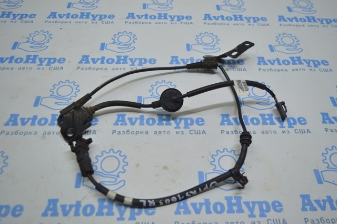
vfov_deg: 39.9
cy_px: 112
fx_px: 309
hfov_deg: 57.3
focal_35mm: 33
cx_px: 168
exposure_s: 1/160
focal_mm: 22
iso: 400
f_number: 3.8
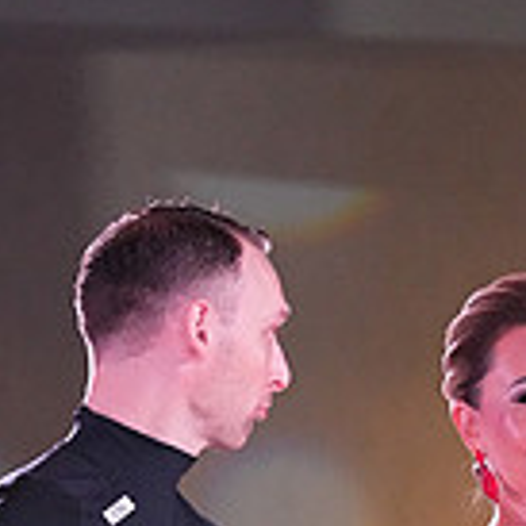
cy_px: 1060
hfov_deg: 2.8
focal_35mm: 615
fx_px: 10573
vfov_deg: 2.8
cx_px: 371
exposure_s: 1/400
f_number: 4.5
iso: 8000
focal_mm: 171
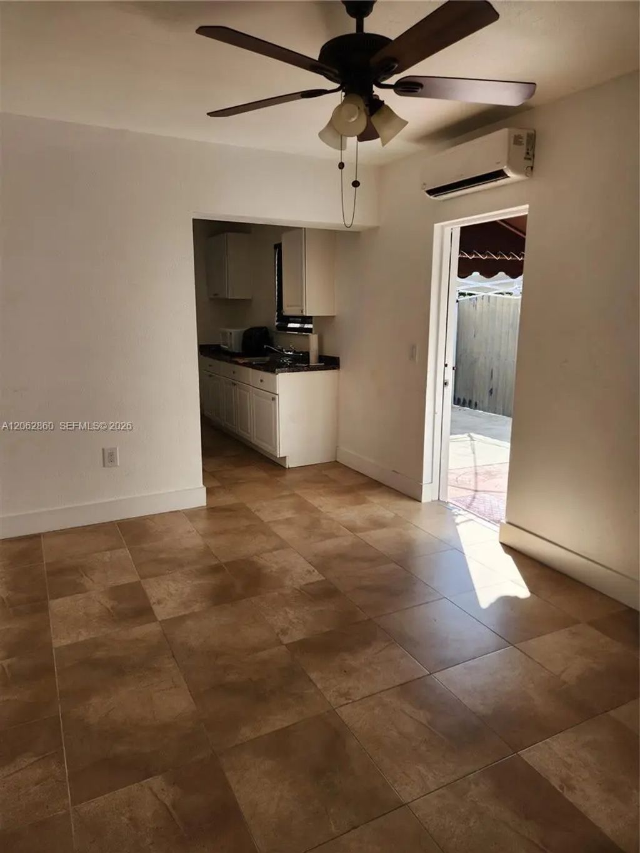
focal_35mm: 23
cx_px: 320
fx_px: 567
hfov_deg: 58.9
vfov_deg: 73.9
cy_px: 426
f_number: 1.8
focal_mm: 5.4
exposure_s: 1/260
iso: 20
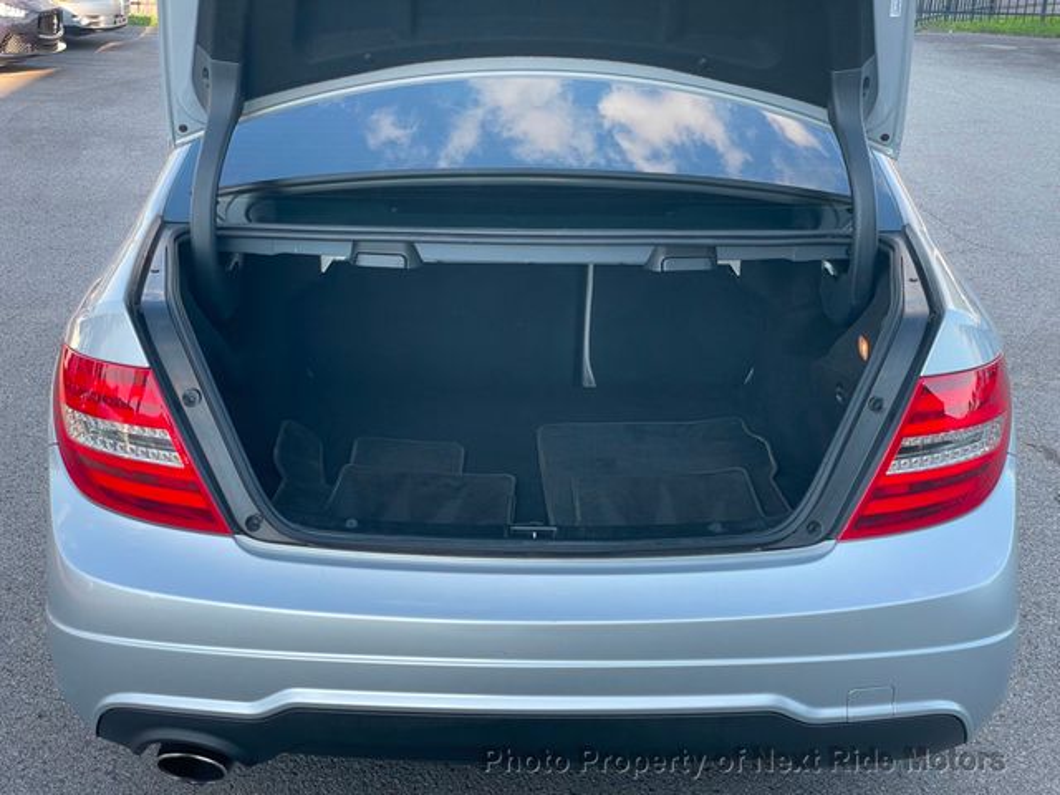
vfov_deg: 28.0
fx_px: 1592
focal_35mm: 52
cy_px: 398
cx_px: 530
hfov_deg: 36.8
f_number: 2
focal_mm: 6
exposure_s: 1/130
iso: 25
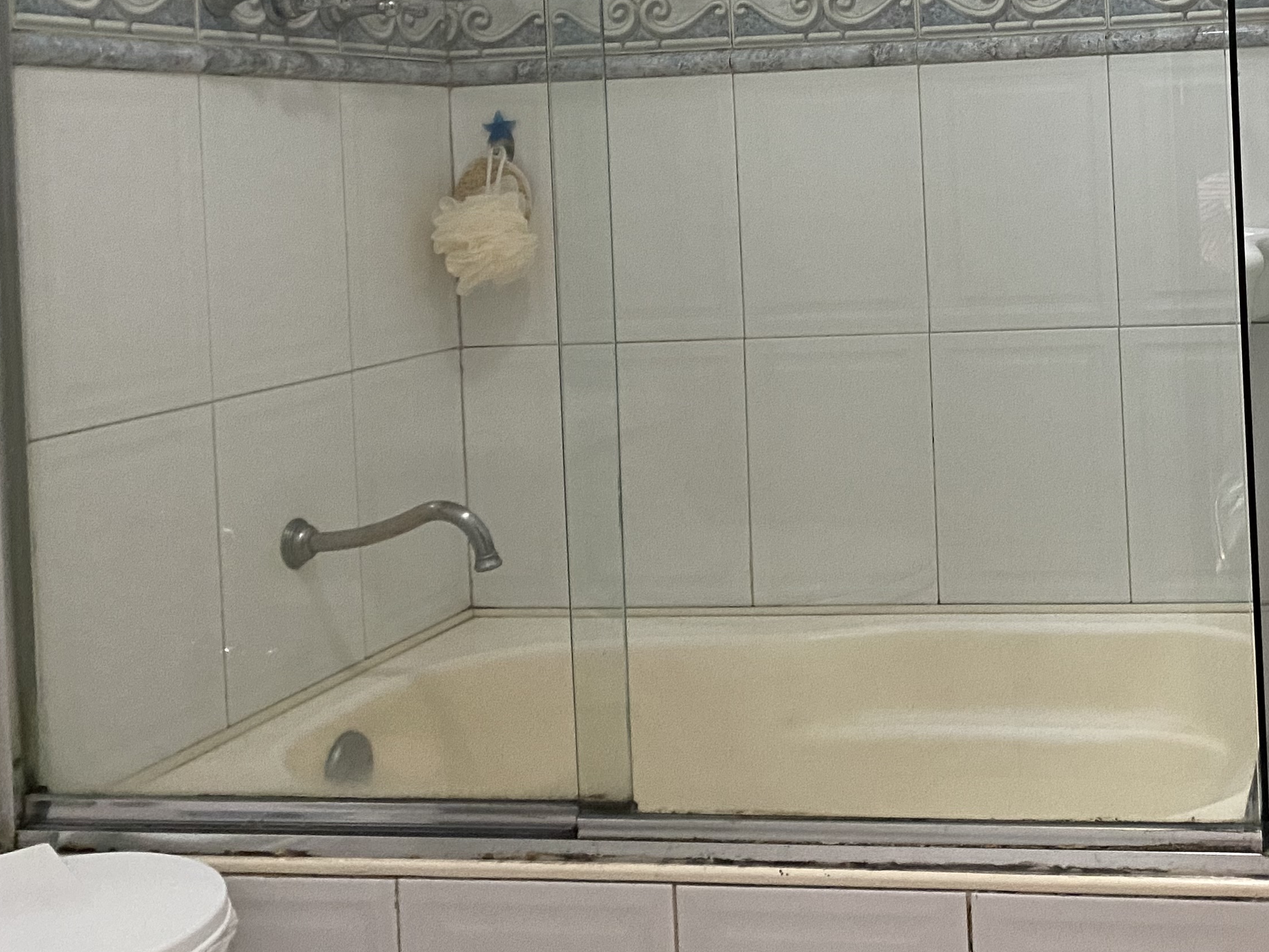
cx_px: 1095
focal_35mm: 47
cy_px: 172
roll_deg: +3.7
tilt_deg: -1.7
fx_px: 1723
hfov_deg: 38.2
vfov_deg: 30.1
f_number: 1.8
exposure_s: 1/40
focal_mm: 4.25
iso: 500
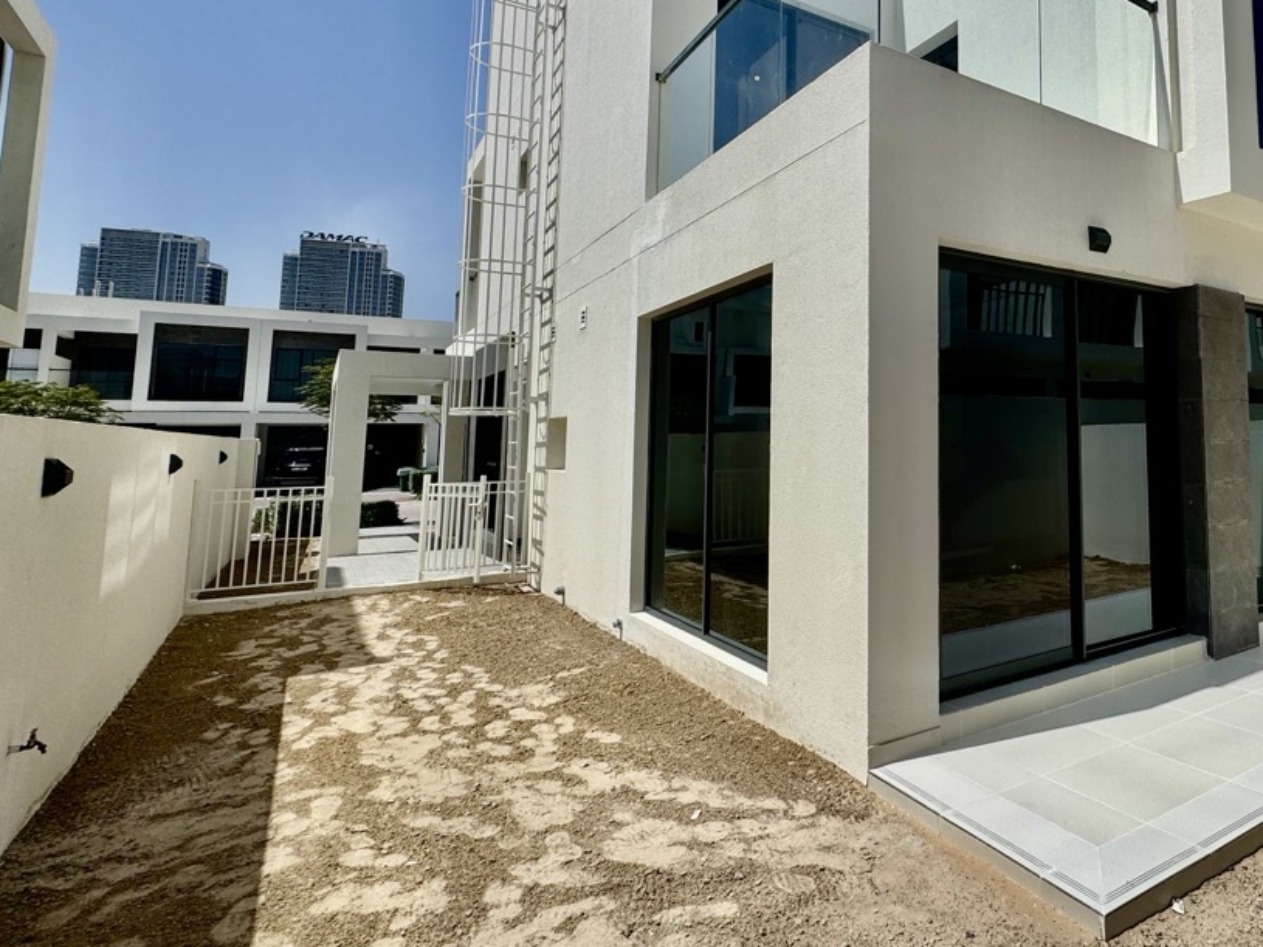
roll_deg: +0.9
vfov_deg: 60.3
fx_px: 803
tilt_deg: +6.3
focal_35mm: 22
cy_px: 355
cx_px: 984
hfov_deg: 70.0
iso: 40
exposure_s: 1/3906
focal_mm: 2.22
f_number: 2.2
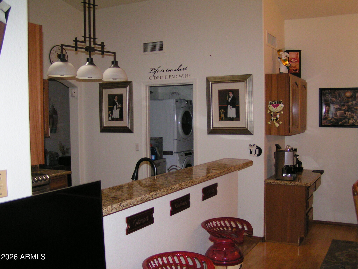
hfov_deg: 49.0
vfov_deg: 37.7
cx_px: 179
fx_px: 393
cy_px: 134
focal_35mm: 38
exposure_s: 1/40
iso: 200
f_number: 2.8
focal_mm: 5.8
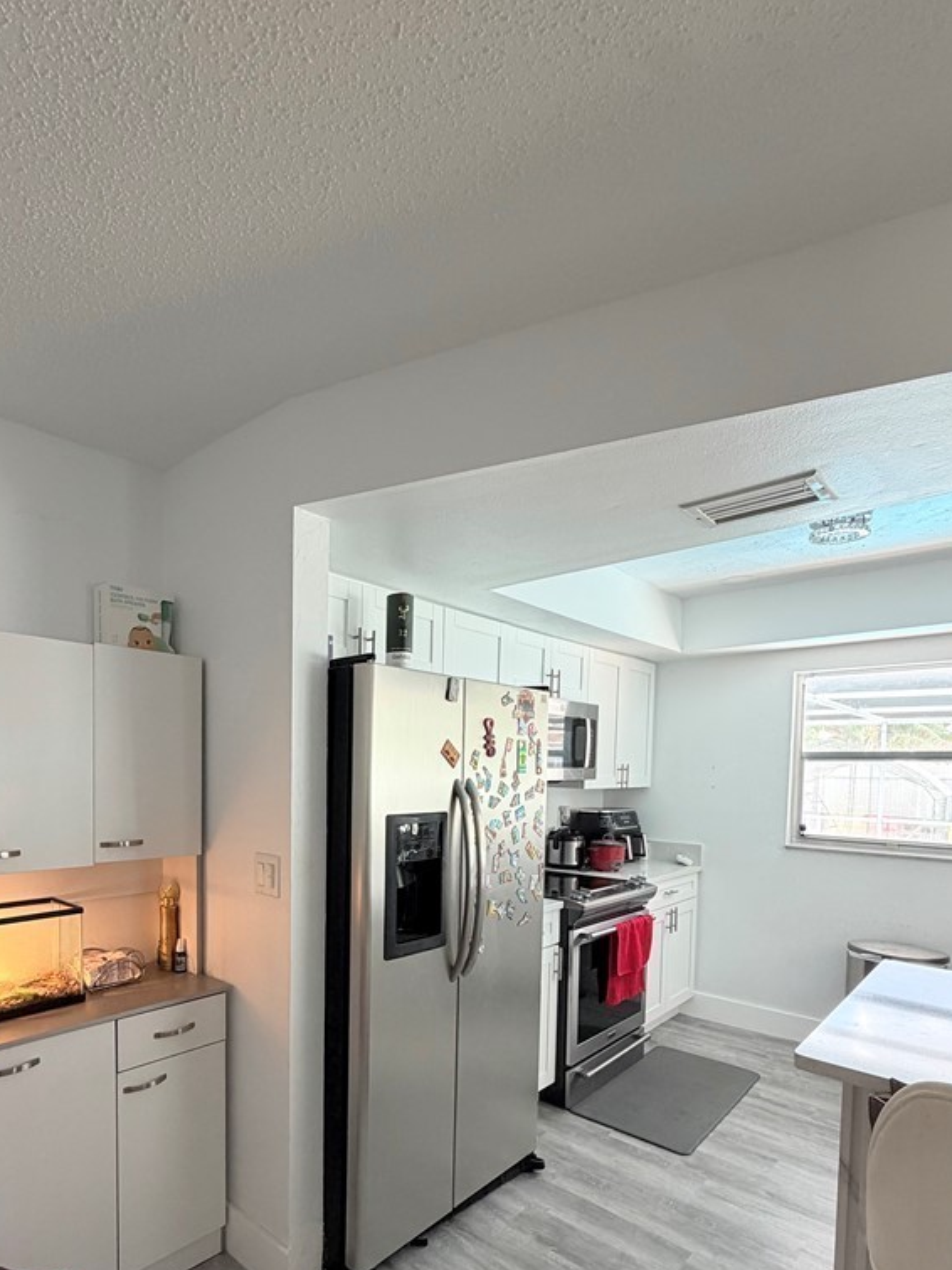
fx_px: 697
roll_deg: -0.8
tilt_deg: -4.4
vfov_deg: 82.8
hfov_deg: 68.0
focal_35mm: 19
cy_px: 806
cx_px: 382
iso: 250
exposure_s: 1/120
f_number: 2.2
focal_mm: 2.22
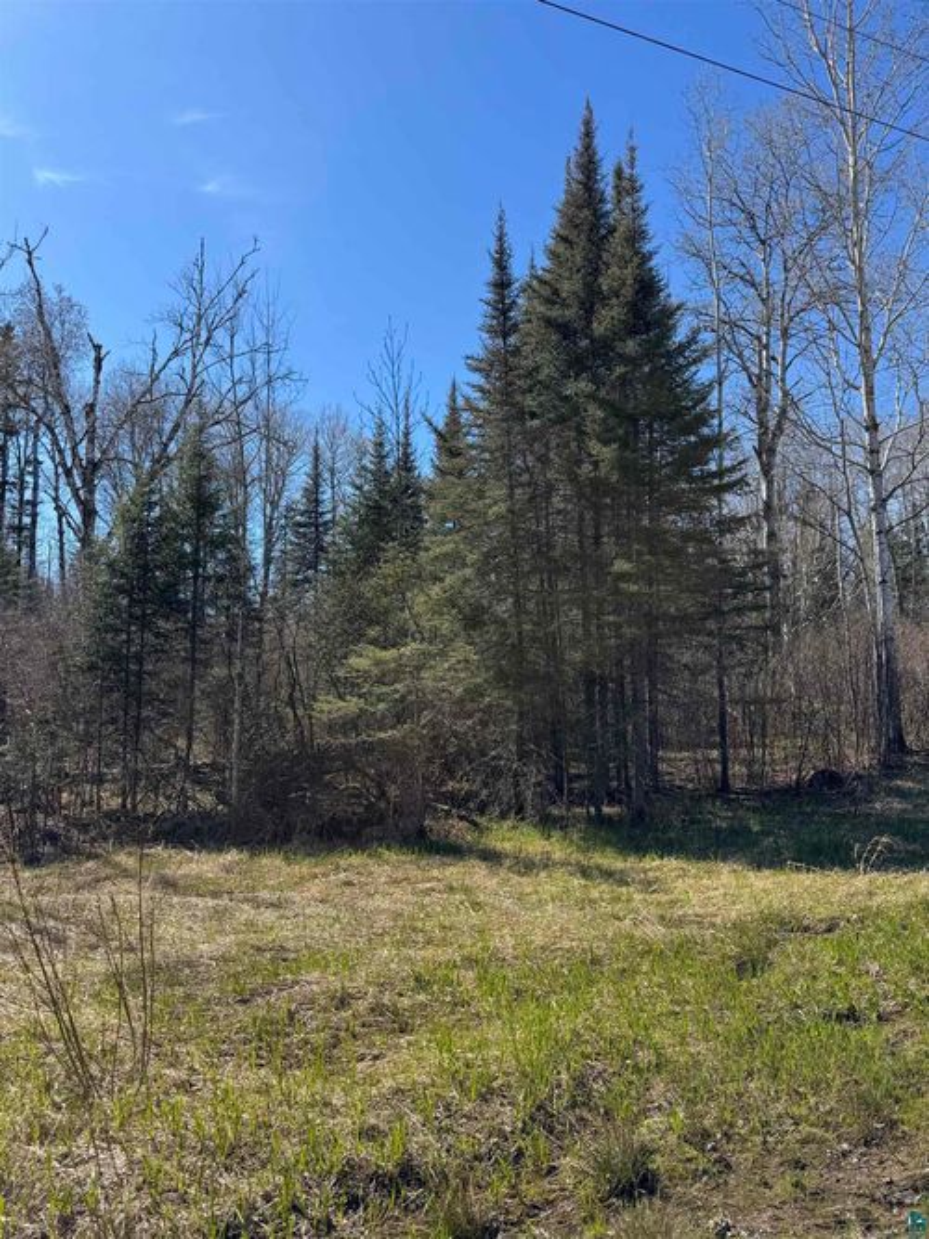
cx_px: 464
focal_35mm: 24
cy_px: 620
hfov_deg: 56.8
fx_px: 859
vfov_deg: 71.6
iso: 80
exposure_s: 1/2710
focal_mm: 6.76
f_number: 1.78
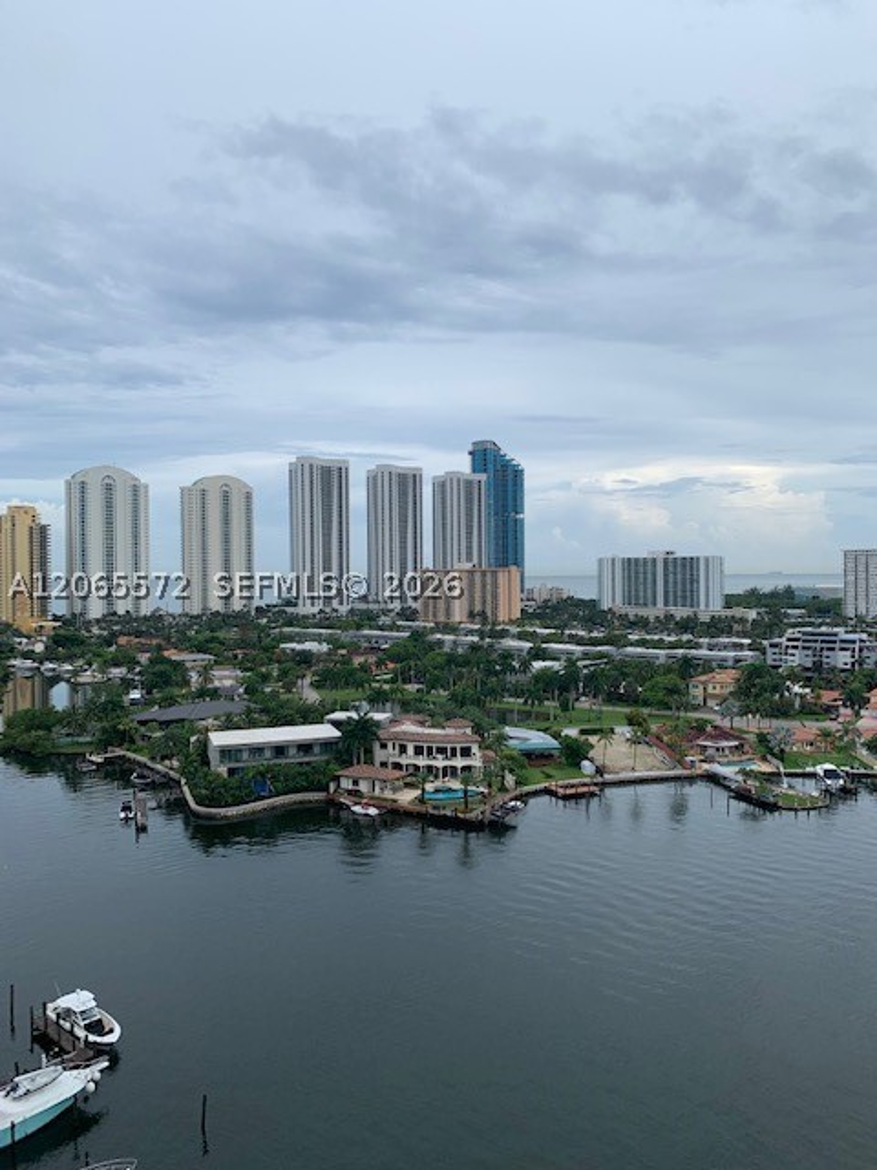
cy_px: 585
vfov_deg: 67.3
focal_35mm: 26
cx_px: 438
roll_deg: +0.2
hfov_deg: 53.1
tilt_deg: -0.4
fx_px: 878
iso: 25
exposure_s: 1/1634
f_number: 1.8
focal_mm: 4.25
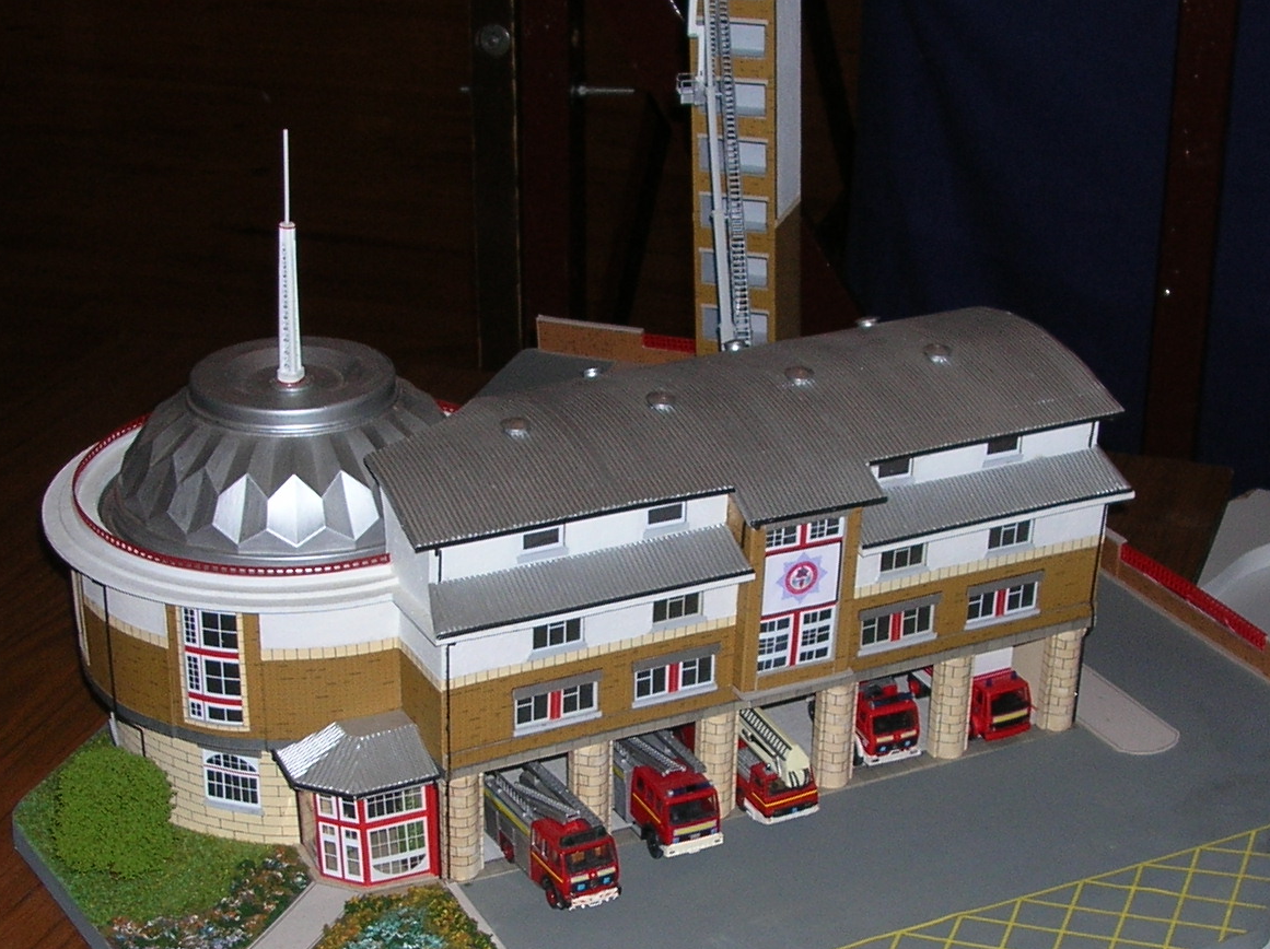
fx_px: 2529
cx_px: 651
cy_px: 637
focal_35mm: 69
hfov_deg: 28.2
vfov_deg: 21.2
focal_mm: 5.8
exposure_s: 1/60.1
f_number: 2.8
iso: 50
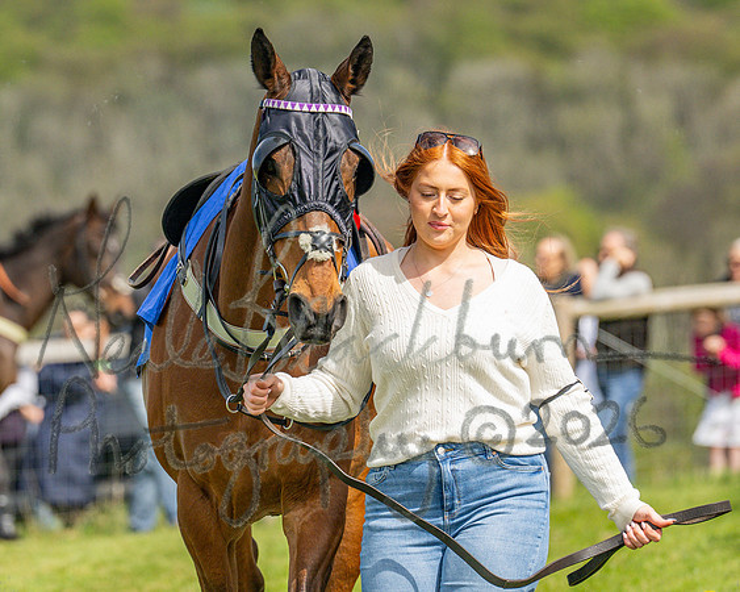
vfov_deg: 3.7
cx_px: 196
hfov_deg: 4.7
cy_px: 230
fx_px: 9053
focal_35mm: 413
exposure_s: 1/2500
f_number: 4.5
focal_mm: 200
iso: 400
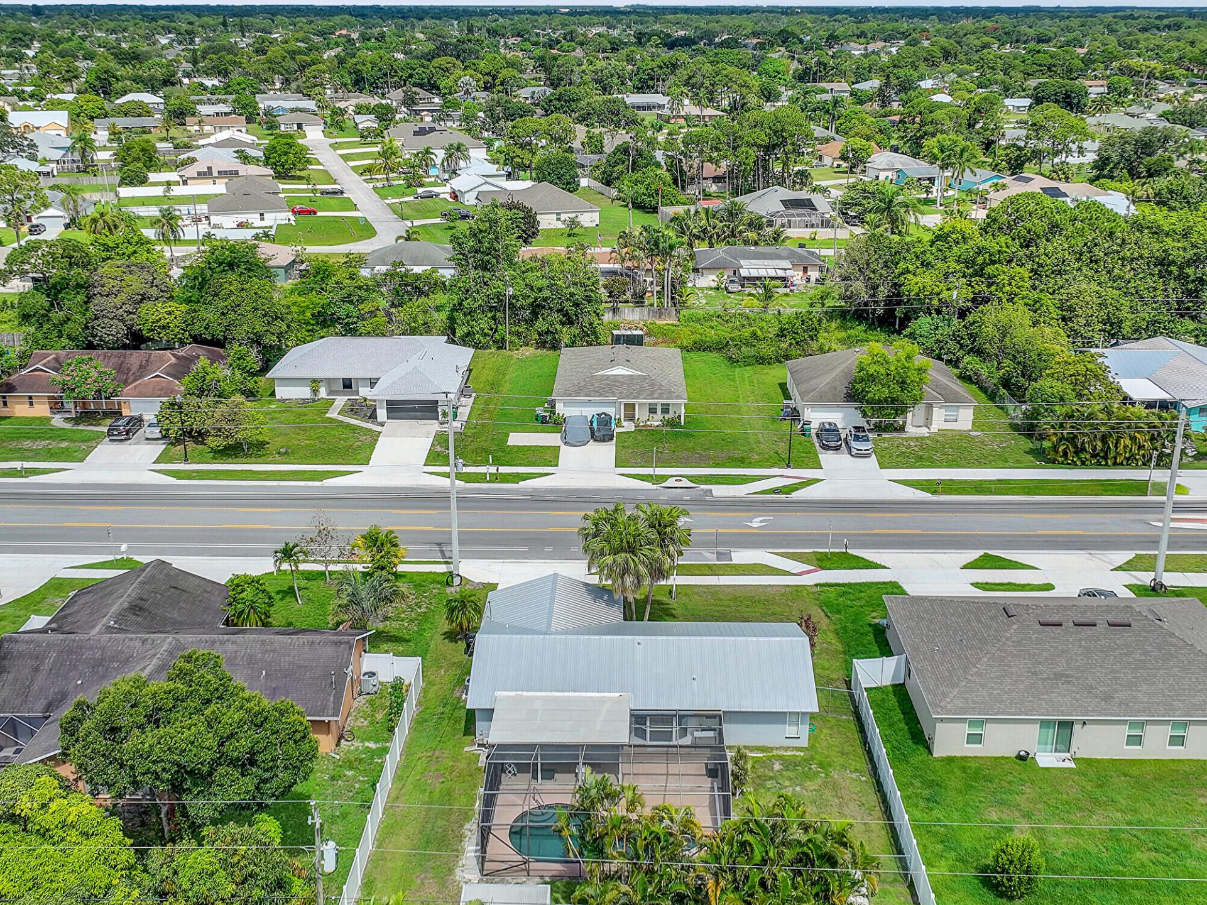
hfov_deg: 51.4
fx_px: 1255
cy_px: 449
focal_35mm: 36
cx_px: 615
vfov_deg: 39.6
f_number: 2.8
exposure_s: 1/2000
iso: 100
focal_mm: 12.3
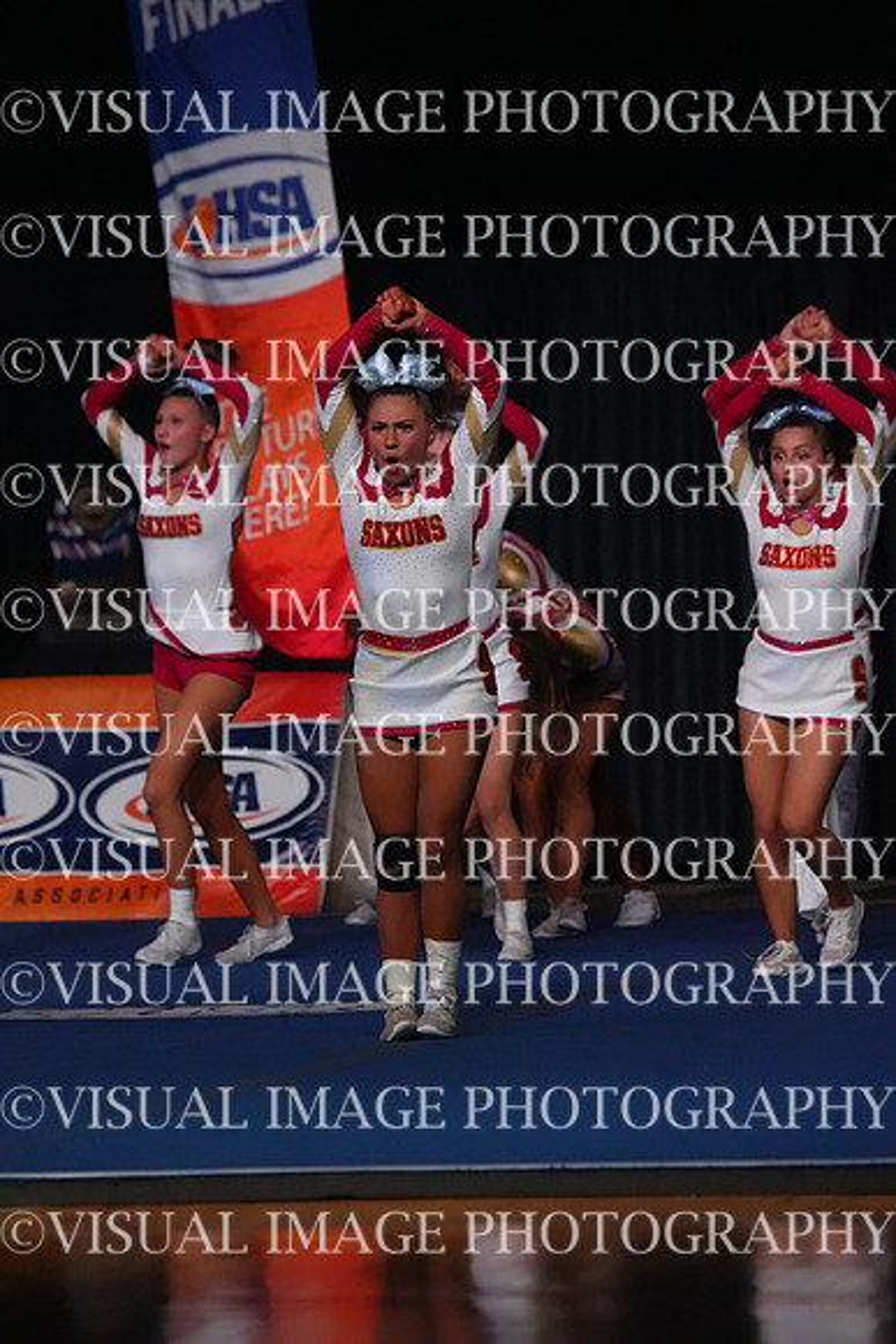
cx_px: 448
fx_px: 9327
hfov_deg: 5.5
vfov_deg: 8.2
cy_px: 672
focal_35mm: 250
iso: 16000
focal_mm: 250
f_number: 5.6
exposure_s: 1/1250
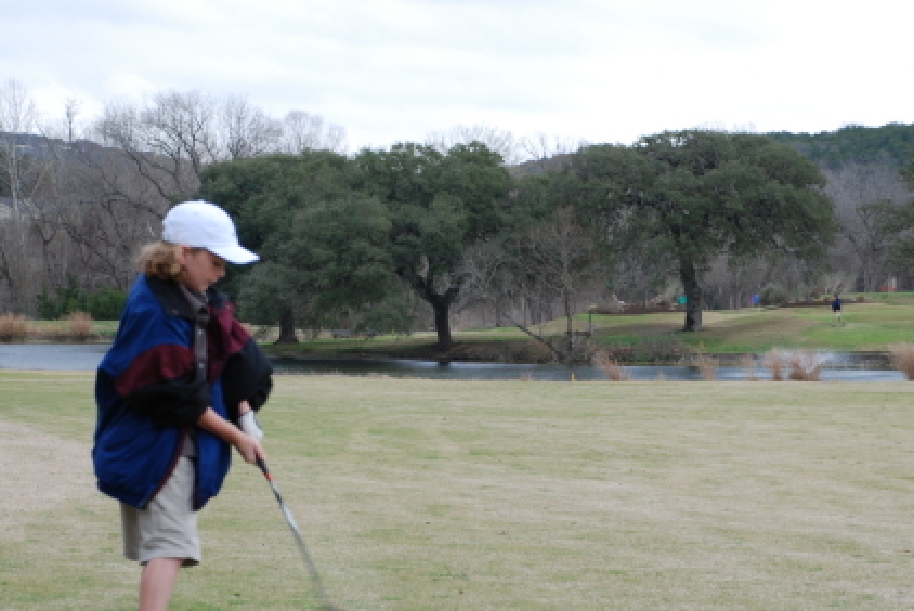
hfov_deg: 14.5
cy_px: 440
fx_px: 3582
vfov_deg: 9.7
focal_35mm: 141
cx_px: 511
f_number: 5.3
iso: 200
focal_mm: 62
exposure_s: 1/200
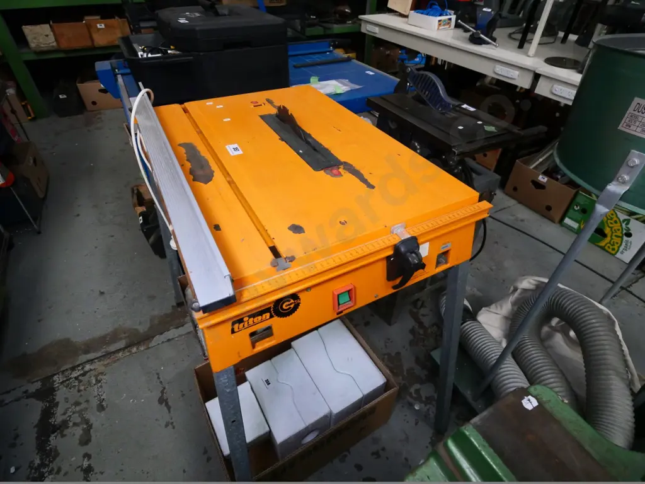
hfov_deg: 87.8
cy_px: 242
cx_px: 322
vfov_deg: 71.6
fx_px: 335
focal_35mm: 18
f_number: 4.5
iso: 3200
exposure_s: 1/400
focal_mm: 9
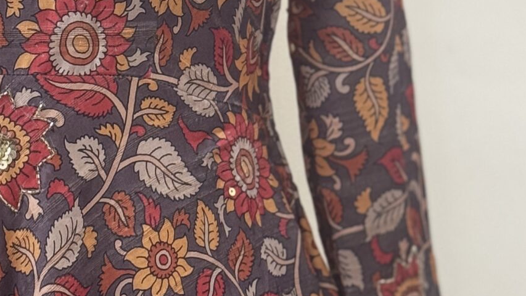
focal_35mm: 157
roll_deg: +0.7
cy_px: 7
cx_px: -14
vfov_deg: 7.7
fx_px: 2190
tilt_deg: -1.8
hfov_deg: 13.5
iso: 160
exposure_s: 1/50
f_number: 1.78
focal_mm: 6.76
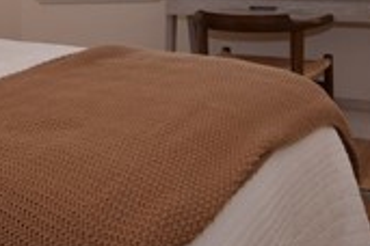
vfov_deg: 17.9
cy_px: -42
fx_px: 749
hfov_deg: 26.1
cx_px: -13
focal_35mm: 73
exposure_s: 1/100
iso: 100
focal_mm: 13
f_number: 5
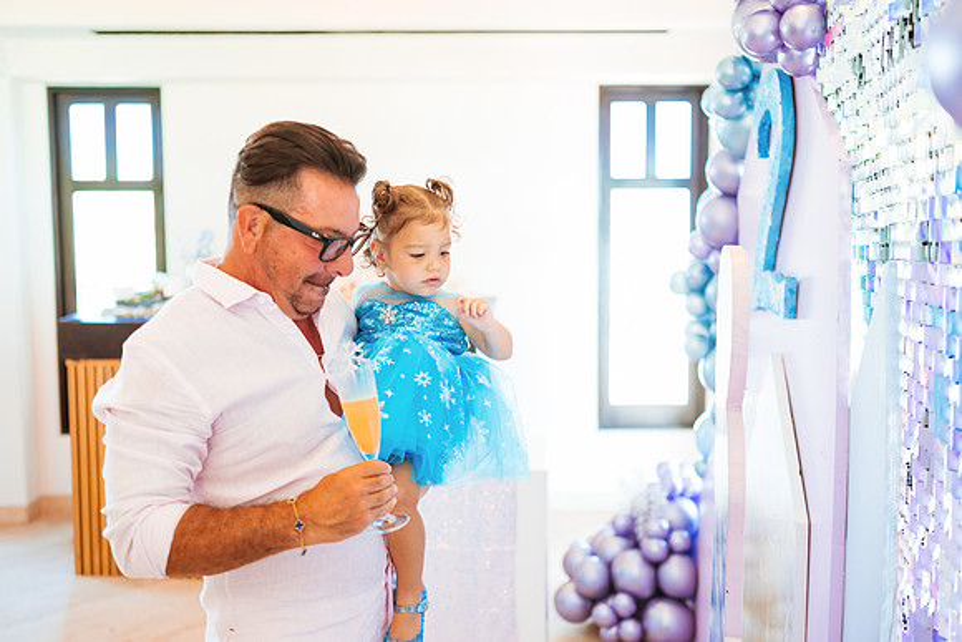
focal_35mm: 36
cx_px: 481
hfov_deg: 53.0
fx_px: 965
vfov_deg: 36.8
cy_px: 321
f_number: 1.8
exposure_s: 1/400
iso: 1600
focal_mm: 35
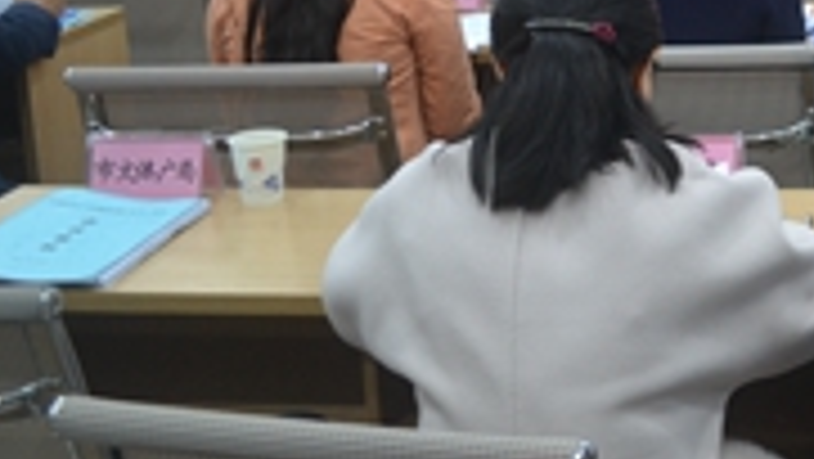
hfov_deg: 24.3
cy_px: -34
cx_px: 1012
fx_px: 1684
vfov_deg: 15.2
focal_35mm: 78
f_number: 3.5
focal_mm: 18
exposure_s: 1/30
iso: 400
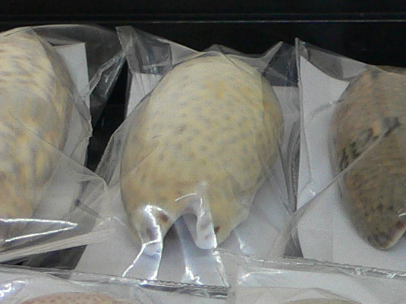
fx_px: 1548
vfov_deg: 11.2
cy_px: 181
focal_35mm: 132
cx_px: 435
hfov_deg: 14.6
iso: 100
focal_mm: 4.6
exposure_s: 1/60
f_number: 2.8
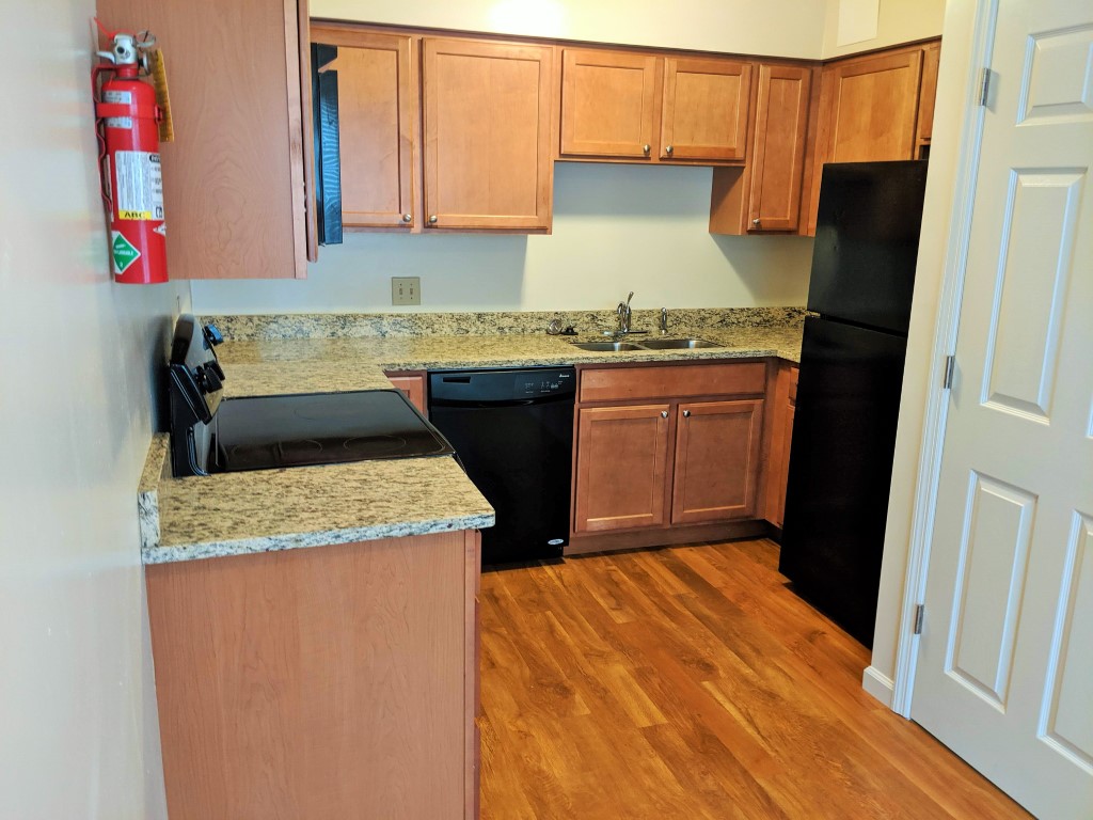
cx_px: 546
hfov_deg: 65.3
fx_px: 853
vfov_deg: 51.4
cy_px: 410
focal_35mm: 27
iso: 229
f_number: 1.8
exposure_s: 1/24
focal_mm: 4.44
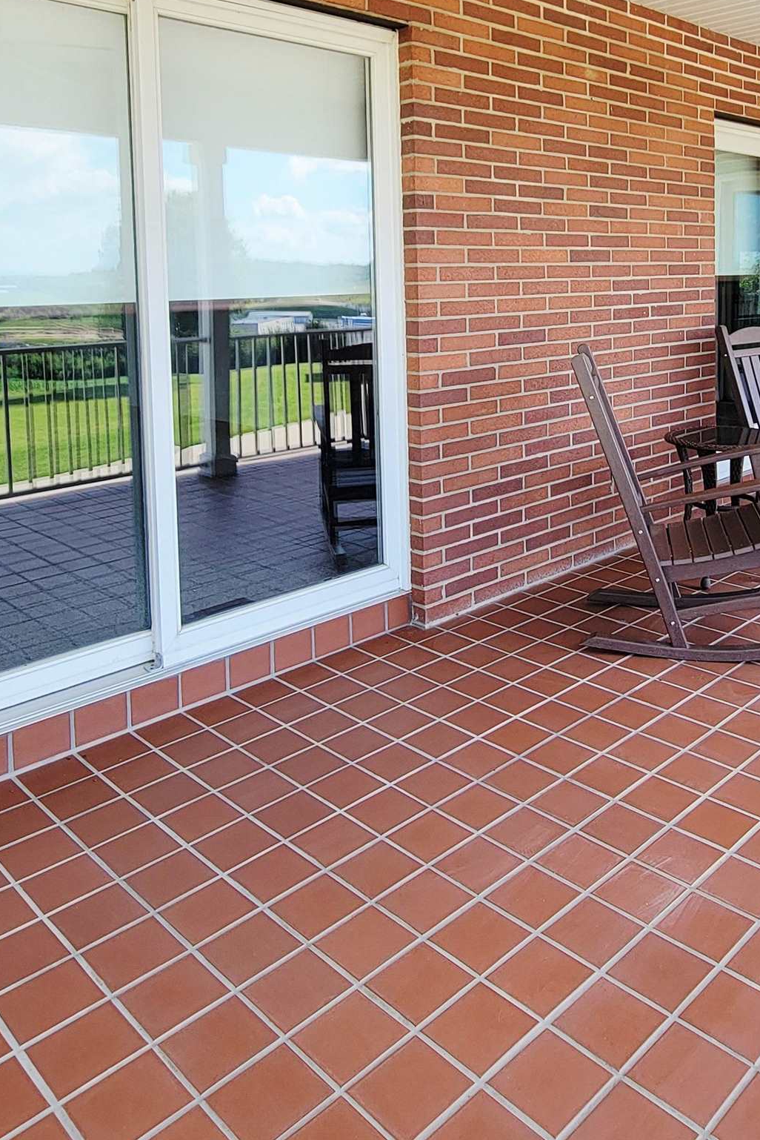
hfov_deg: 46.9
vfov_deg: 64.4
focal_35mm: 27
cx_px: 530
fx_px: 855
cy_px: 322
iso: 50
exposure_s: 1/278
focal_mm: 2.2
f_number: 2.2
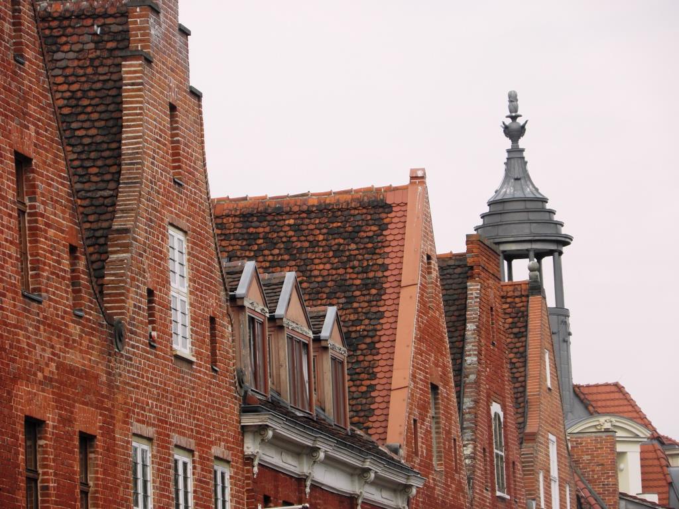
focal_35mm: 257
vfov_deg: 5.8
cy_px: 254
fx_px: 5041
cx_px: 340
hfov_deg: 7.7
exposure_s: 1/250
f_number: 4.5
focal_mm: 45.85
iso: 64
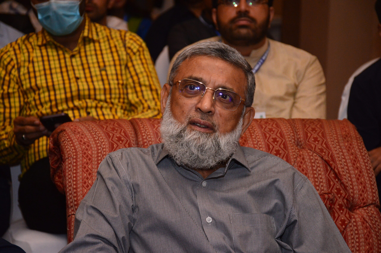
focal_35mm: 112
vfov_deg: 12.2
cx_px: 190
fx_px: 1190
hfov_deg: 18.2
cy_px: 126
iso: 1600
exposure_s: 1/200
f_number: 5
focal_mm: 75
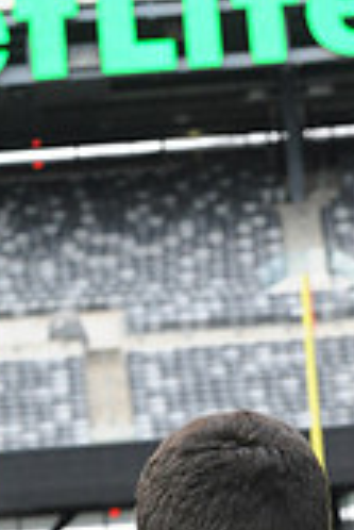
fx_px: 3591
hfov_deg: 5.6
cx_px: 134
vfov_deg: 8.4
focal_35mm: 244
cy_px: 616
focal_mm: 70
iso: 2000
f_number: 10
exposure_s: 1/80
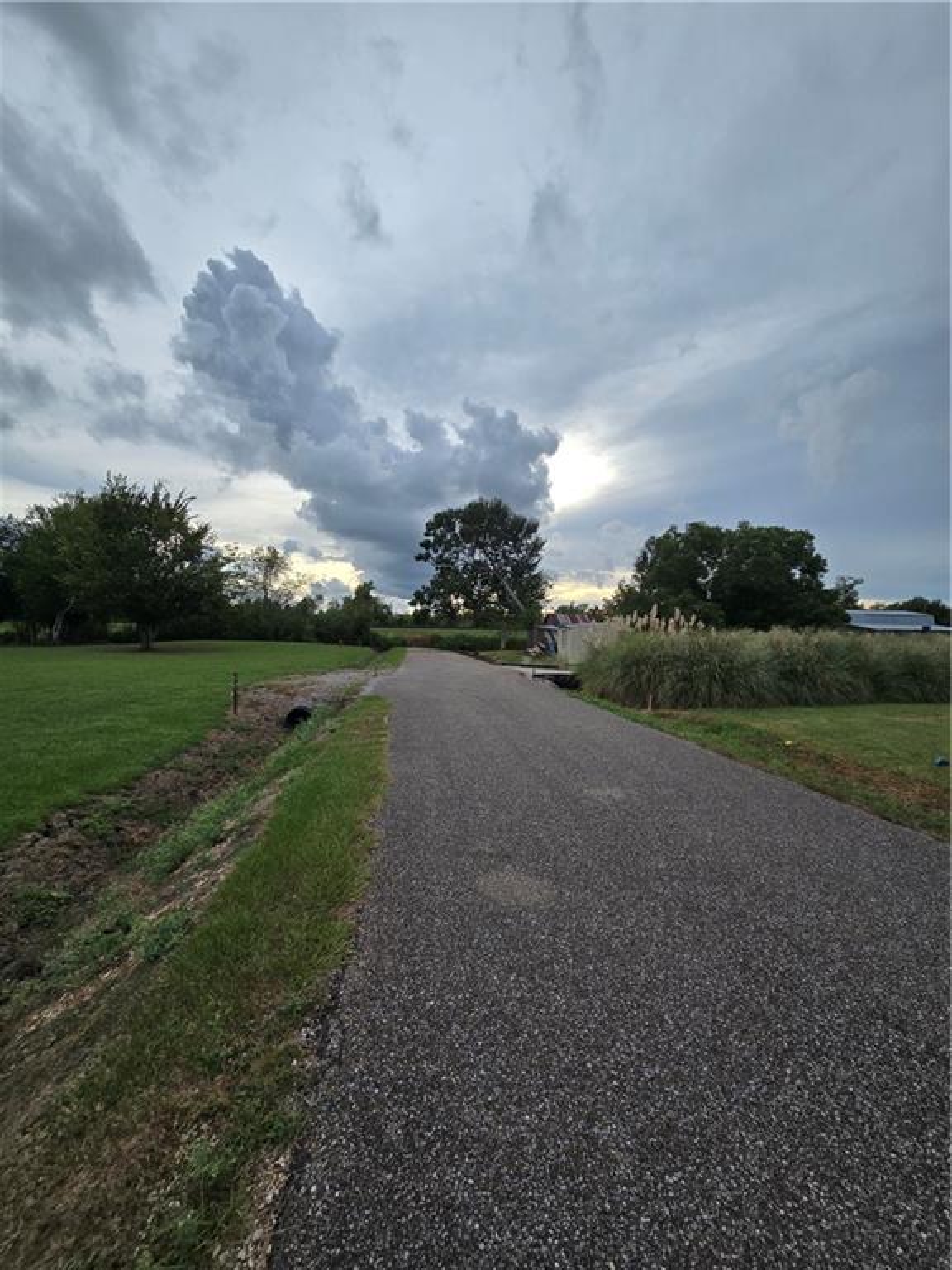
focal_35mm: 13
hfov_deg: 89.9
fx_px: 477
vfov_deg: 106.2
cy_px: 635
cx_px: 476
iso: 50
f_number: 2.2
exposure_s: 1/1044
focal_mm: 2.2
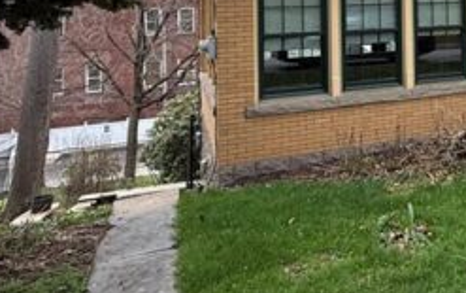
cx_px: 549
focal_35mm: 48
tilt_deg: +3.4
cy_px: -17
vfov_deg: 25.3
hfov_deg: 34.2
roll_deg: +1.4
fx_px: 610
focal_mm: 2.22
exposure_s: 1/502
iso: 64
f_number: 2.2
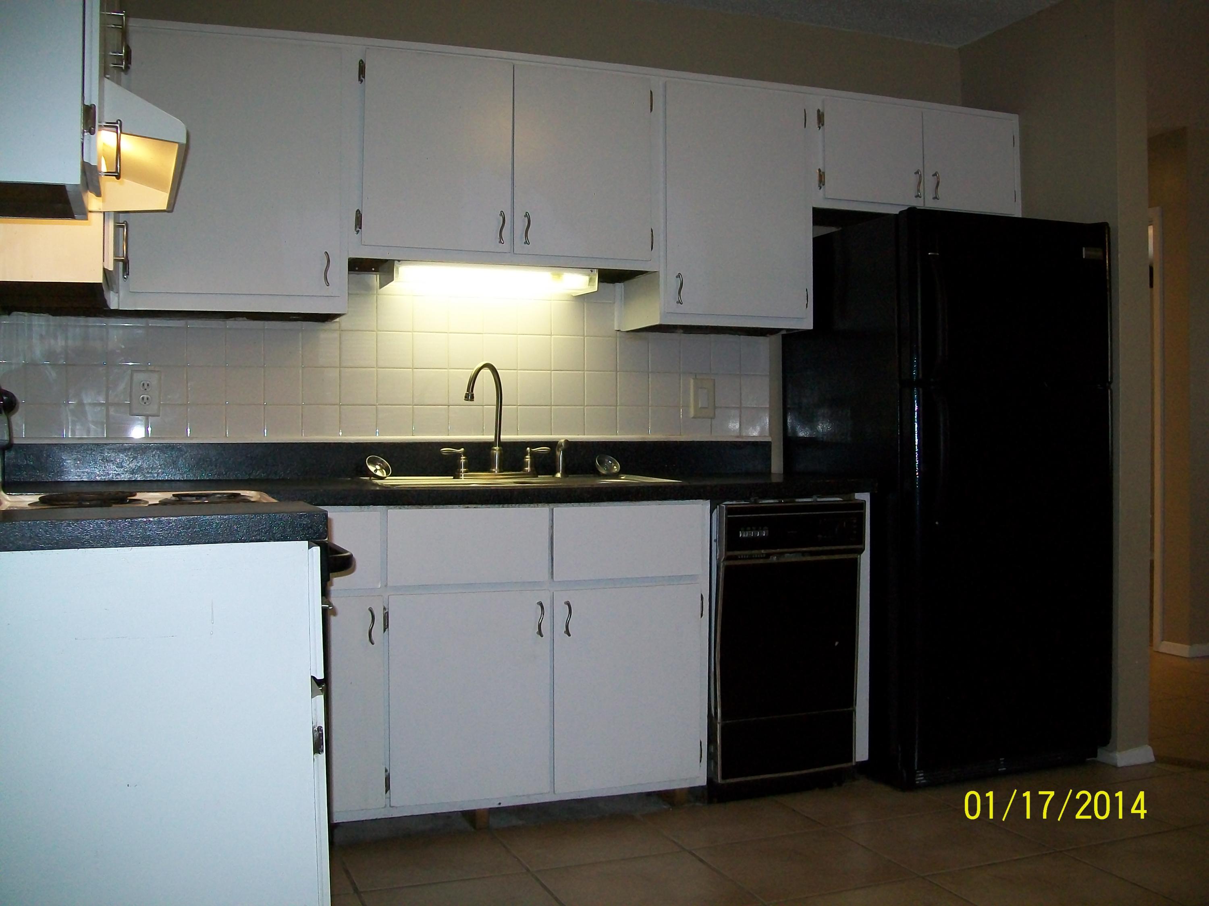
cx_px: 604
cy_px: 453
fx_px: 1187
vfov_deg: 41.8
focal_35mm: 34
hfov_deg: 54.0
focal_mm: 6.1
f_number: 2.7
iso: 160
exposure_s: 1/60
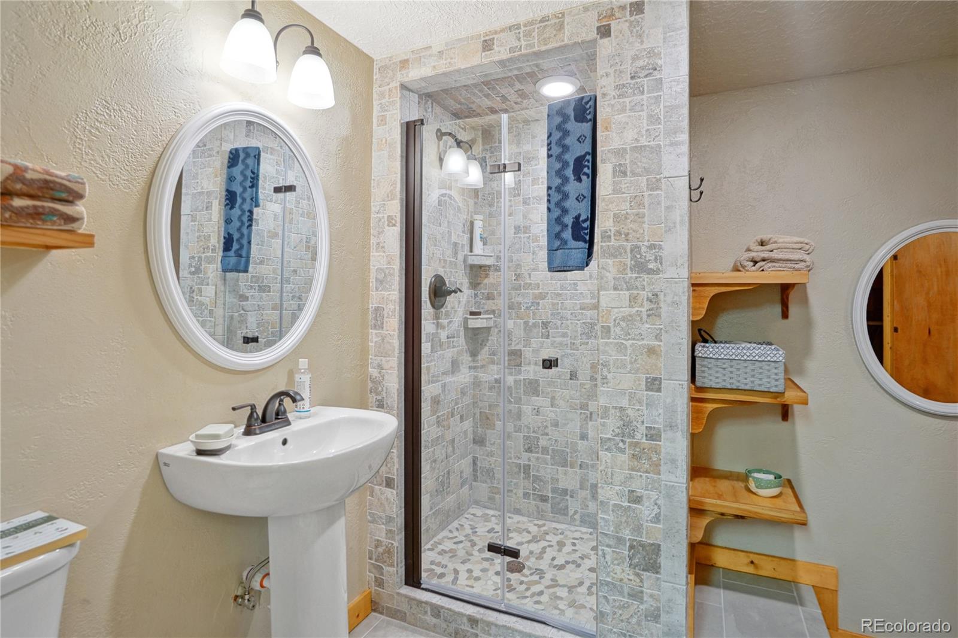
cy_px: 319
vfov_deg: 70.4
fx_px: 452
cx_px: 479
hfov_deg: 93.3
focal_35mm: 17
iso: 400
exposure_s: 1/10
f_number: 8
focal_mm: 17
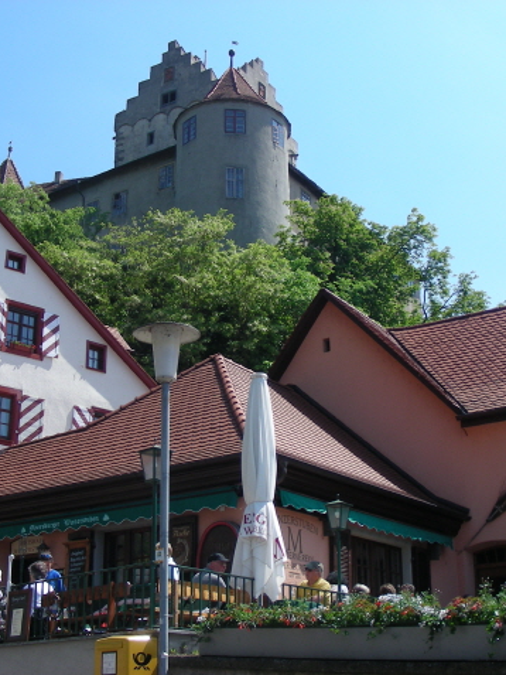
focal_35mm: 51
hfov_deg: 28.6
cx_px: 259
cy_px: 338
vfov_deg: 37.5
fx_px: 994
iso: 50
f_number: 4
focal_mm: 6.3
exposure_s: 1/396
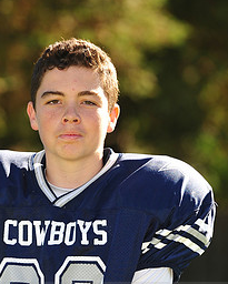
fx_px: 3220
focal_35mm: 382
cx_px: 32
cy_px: 297
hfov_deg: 4.1
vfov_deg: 5.1
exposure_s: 1/320
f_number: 4.5
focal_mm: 180
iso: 200
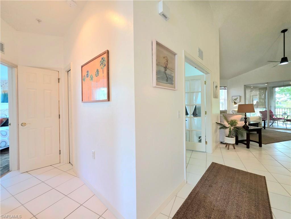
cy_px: 110
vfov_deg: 89.9
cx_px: 146
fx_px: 109
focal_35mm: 13
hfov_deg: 106.2
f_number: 1.9
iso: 250
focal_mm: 2.2
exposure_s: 1/120
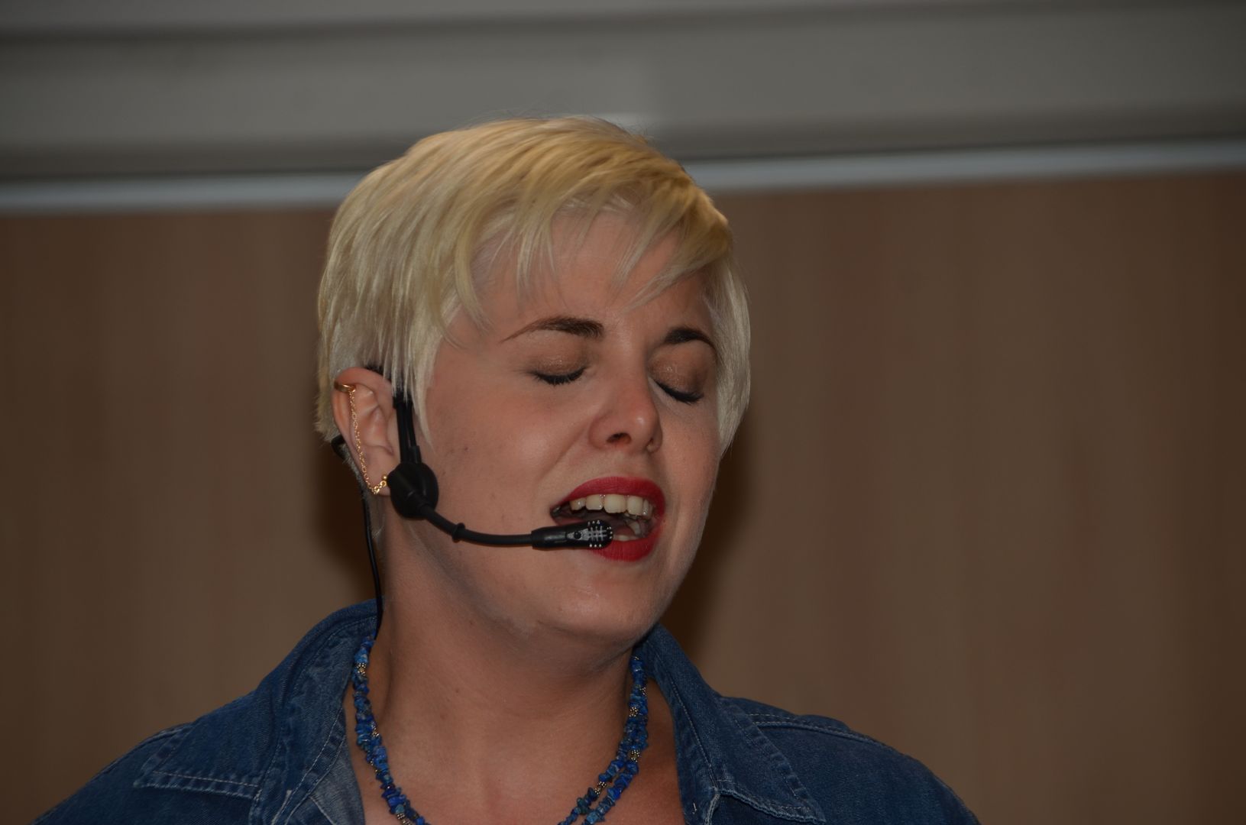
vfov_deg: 4.6
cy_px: 412
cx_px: 623
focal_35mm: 300
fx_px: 10361
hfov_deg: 6.9
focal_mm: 200
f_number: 6.3
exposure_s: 1/60
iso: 100
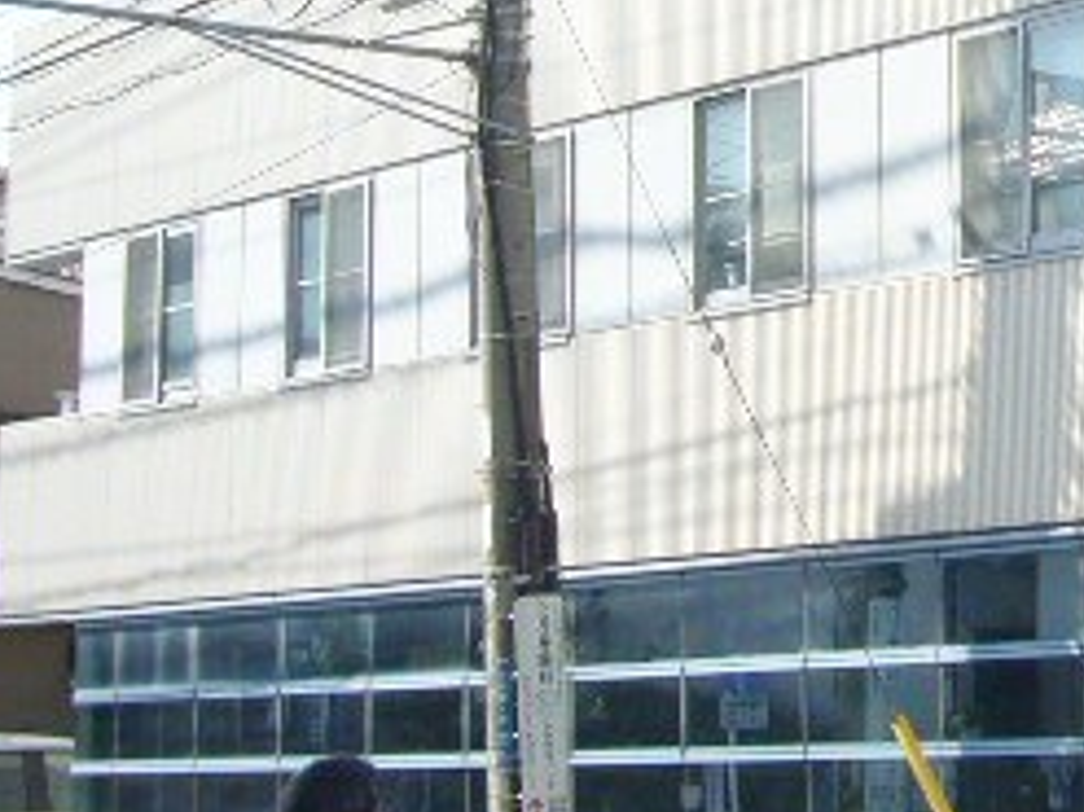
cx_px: 1387
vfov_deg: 12.9
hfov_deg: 16.4
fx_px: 3568
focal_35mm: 114
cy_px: 119
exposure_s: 1/160
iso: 80
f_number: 6.3
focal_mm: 5.2
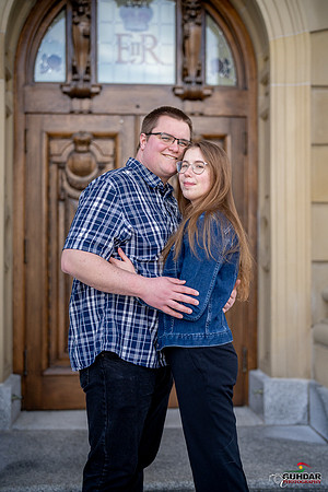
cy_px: 246
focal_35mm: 50
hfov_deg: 27.0
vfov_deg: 39.6
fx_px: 683
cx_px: 164
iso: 1600
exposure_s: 1/6400
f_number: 1.8
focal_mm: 50
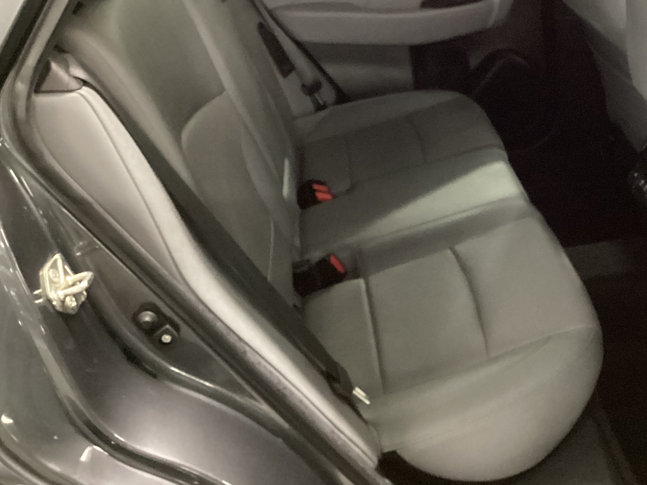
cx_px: 498
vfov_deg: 29.9
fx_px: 897
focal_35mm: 48
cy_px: 137
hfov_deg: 38.5
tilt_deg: -24.4
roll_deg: -0.4
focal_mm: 3.3
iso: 640
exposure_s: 1/20
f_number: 2.4
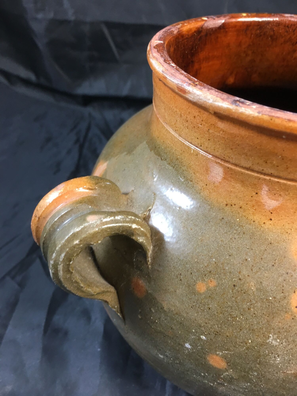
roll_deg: -2.1
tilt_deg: -39.7
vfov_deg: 61.7
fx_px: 332
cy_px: 198
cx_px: 148
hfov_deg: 48.2
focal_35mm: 29
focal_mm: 4.15
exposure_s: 1/17
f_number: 2.2
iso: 64
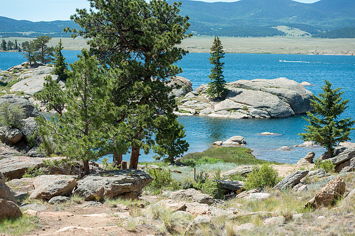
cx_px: 178
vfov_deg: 19.4
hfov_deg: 28.9
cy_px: 118
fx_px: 690
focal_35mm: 70
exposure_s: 1/1600
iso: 500
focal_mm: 70
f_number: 8
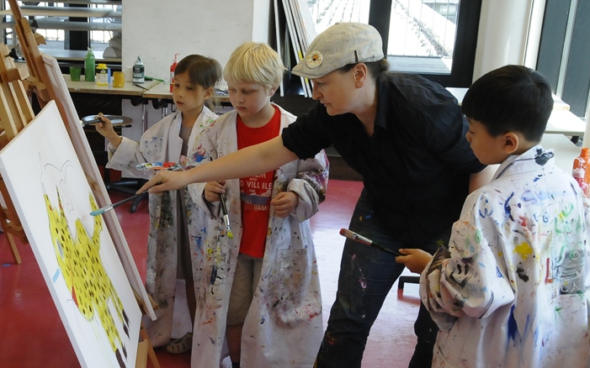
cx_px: 195
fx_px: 933
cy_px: 242
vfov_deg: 22.3
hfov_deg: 34.8
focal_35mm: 58
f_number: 7.1
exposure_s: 1/320
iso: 2000
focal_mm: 26
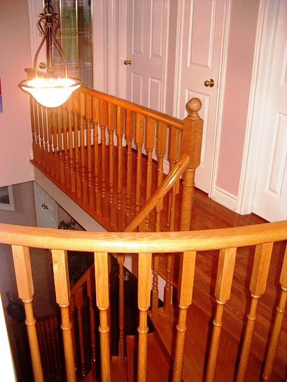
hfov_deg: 37.7
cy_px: 191
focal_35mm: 38
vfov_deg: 49.0
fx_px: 420
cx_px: 144
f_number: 2.6
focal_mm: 5.8
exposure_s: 1/60
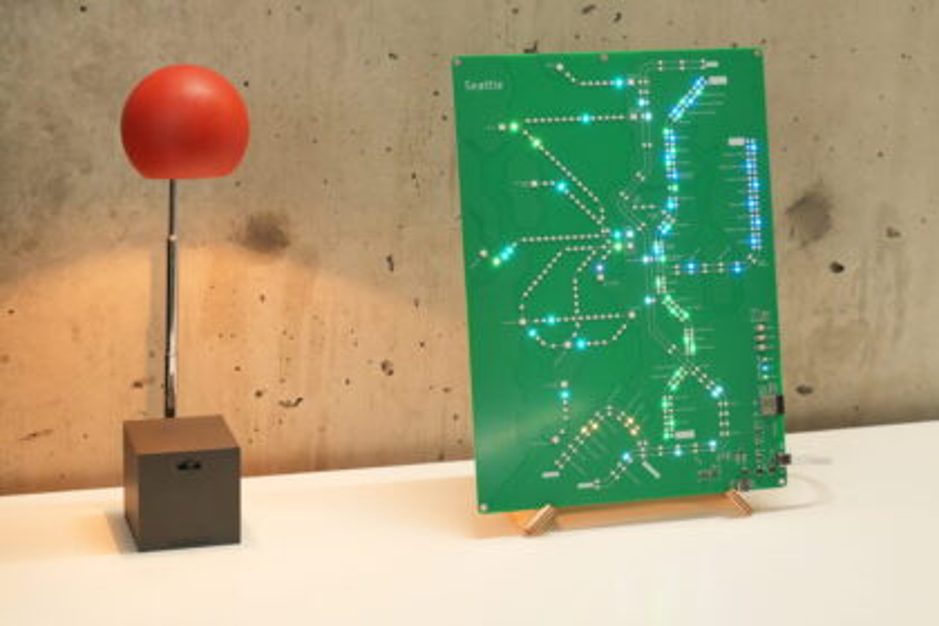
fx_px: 2113
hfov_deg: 25.1
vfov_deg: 16.9
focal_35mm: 81
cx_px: 470
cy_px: 313
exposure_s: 1/160
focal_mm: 54
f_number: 5.6
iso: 3200
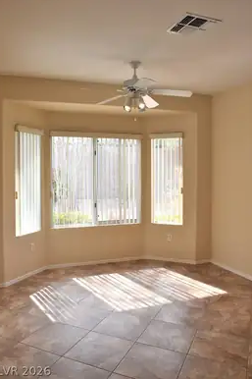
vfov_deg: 65.5
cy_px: 184
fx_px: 294
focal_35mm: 28
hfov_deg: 46.4
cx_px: 125
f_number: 7.1
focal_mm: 18
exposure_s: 1/200
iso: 400
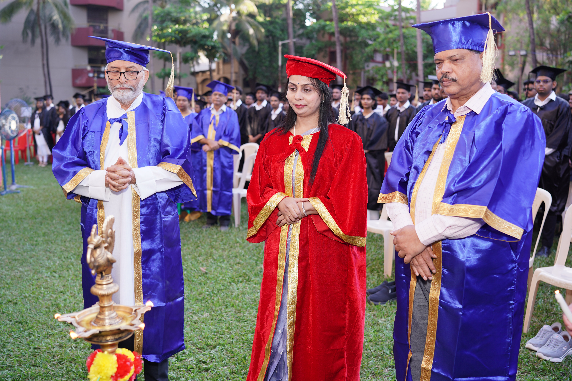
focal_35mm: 35
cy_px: 190
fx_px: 556
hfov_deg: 54.4
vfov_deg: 37.9
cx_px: 286
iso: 100
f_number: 2.8
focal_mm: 35
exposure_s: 1/125
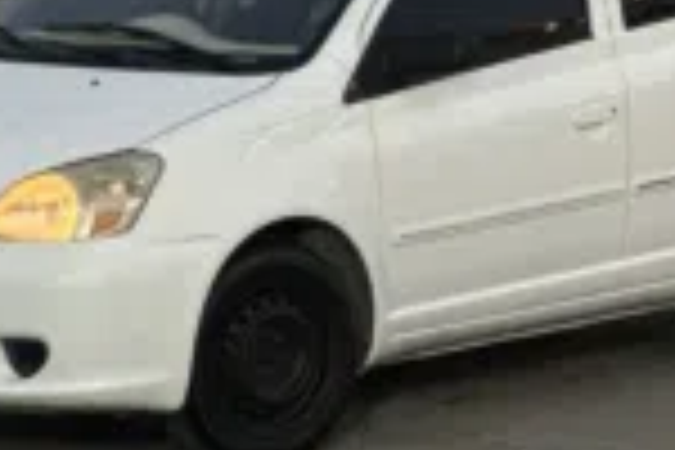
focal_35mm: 214
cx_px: 284
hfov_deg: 9.6
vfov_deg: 6.4
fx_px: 4012
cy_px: -180
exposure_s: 1/33
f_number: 2.8
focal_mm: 9
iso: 250
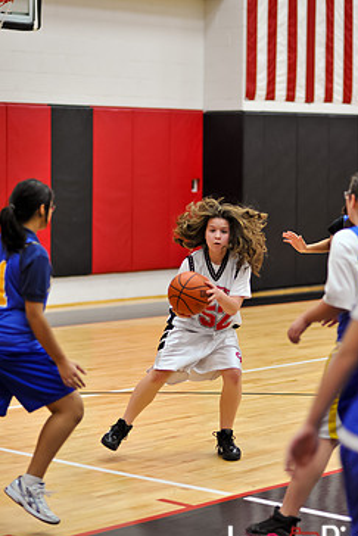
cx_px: 197
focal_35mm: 105
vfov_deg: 19.4
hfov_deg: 13.1
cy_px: 272
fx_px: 1565
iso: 1600
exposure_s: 1/500
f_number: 2
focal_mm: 85
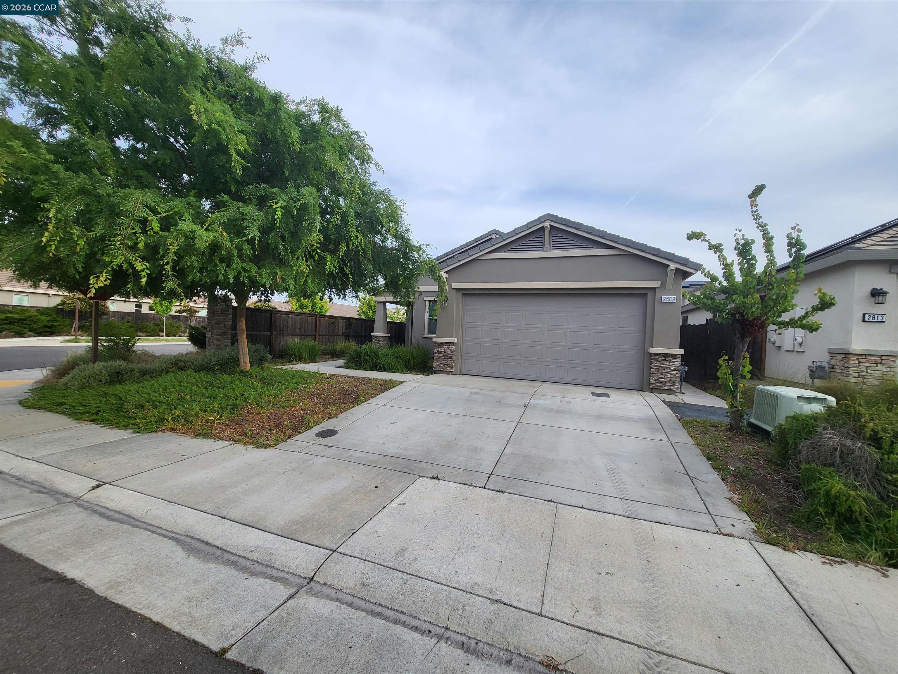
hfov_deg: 106.2
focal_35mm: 13
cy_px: 337
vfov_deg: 89.9
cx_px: 449
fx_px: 337
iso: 32
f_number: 2.2
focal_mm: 1.74
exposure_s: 1/673
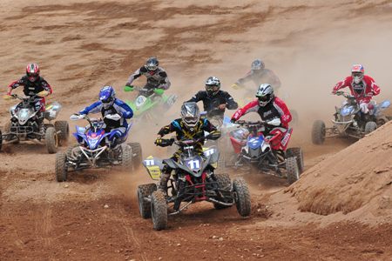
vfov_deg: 13.0
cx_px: 196
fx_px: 1143
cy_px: 130
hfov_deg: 19.5
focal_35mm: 105
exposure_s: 1/1600
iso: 400
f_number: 5.6
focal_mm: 70
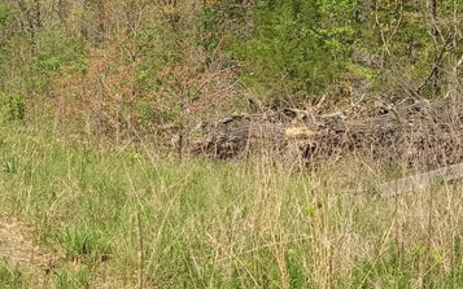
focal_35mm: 71
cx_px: 209
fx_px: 896
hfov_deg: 29.0
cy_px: -13
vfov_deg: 17.8
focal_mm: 3.71
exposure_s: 1/876
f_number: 2.2
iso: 103
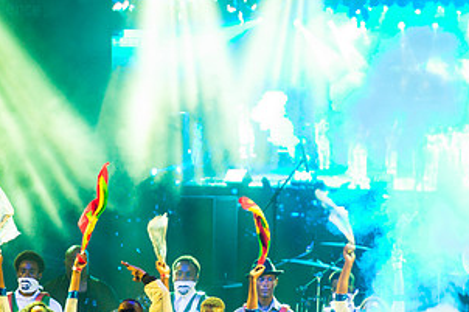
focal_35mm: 633
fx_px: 8242
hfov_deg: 3.3
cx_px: 183
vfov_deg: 2.2
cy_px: 287
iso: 2500
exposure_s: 1/200
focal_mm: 330
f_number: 5.6
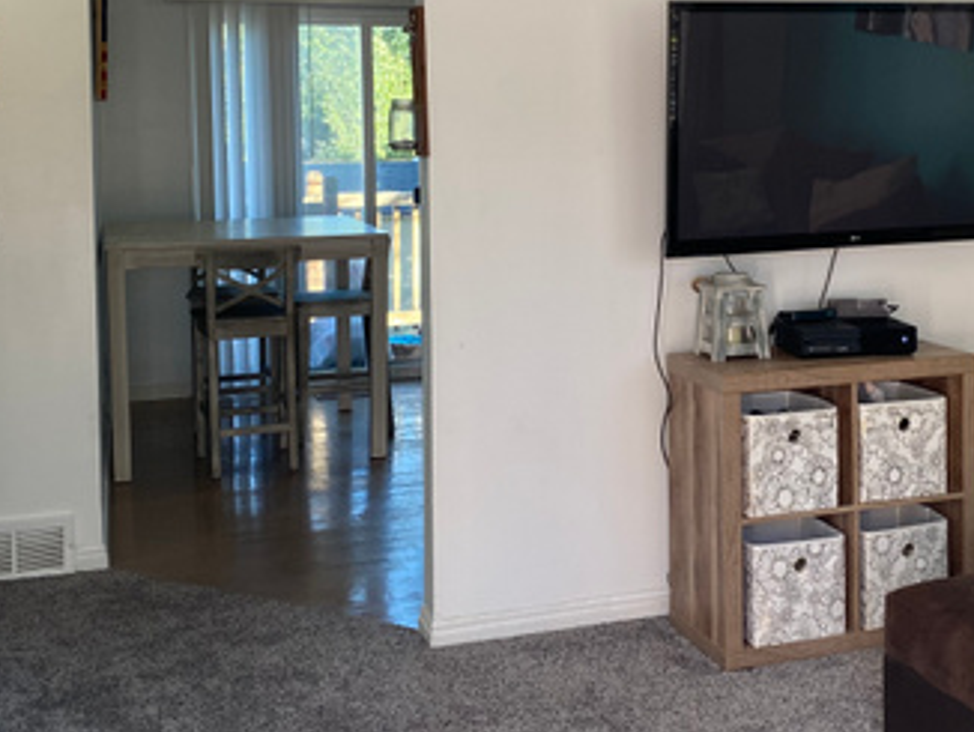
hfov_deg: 36.9
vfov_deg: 28.3
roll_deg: +0.3
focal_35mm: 51
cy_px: 209
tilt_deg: -3.6
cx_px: 675
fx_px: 1436
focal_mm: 4.25
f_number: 1.8
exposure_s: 1/120
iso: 100
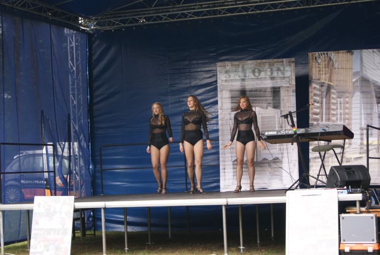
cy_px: 128
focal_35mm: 82
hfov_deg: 24.6
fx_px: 872
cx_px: 190
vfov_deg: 16.6
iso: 400
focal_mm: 55
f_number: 5.6
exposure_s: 1/100
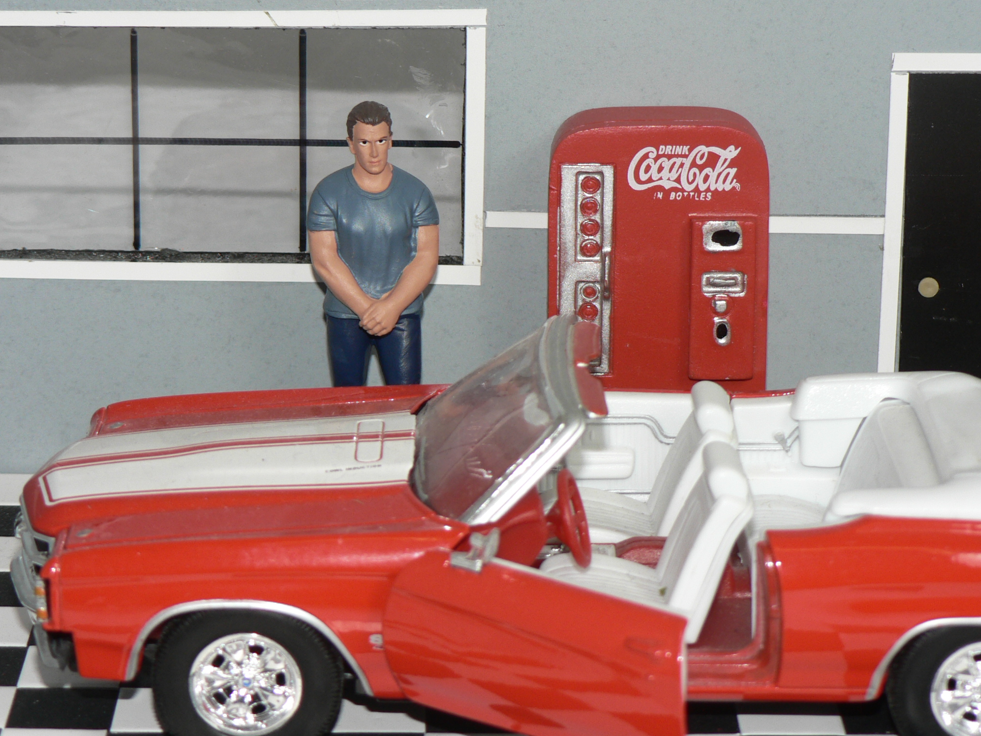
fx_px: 3259
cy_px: 291
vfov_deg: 12.9
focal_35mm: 115
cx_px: 445
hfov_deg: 17.1
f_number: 3.2
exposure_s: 1/60
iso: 80
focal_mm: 15.2
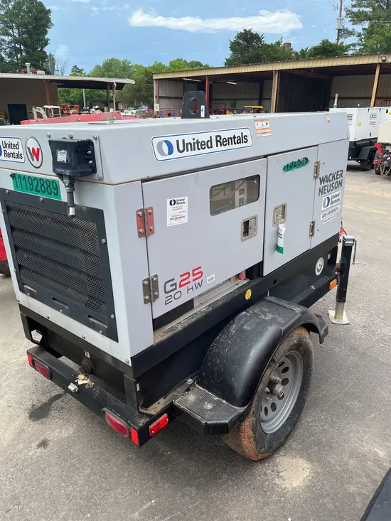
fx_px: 391
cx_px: 196
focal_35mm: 26
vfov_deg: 67.3
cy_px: 260
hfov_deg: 53.1
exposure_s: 1/1580
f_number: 1.6
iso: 50
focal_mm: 5.1
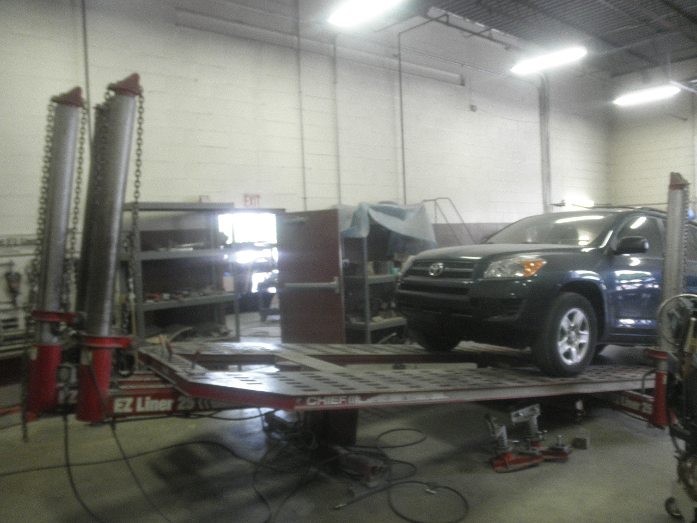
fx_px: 564
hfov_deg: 63.4
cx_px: 348
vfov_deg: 49.7
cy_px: 262
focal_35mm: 28
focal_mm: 5
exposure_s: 1/30
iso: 160
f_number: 3
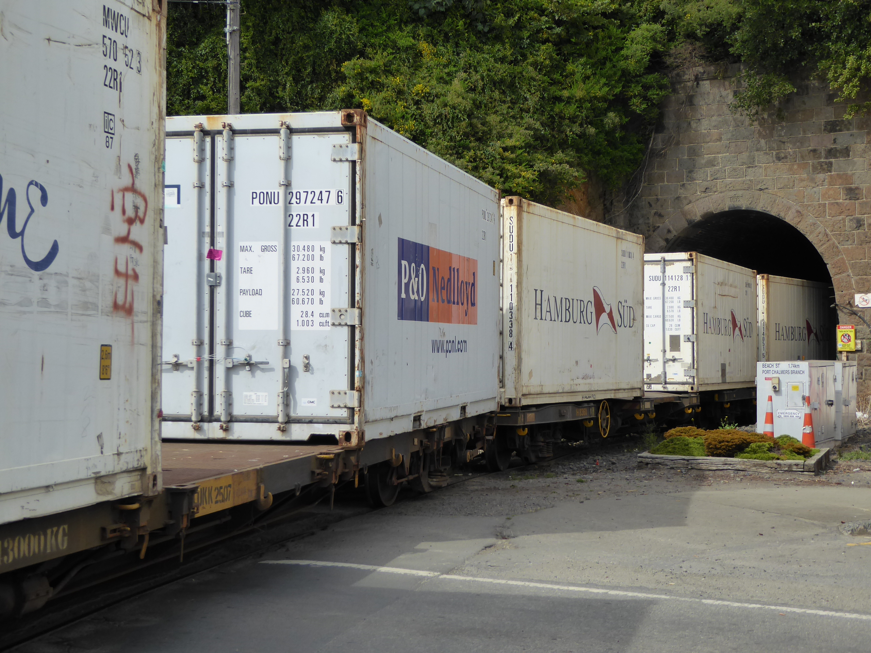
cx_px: 436
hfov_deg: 32.2
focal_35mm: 60
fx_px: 1510
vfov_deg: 24.4
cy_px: 326
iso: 125
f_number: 4.2
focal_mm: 10.3
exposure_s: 1/500
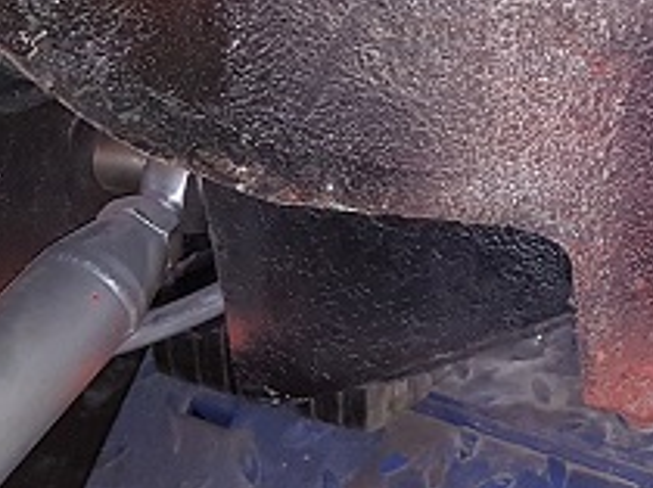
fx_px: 1752
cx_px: 899
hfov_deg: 19.2
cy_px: 171
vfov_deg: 15.8
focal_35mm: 93
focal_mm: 4.2
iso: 160
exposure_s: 1/38
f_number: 1.7
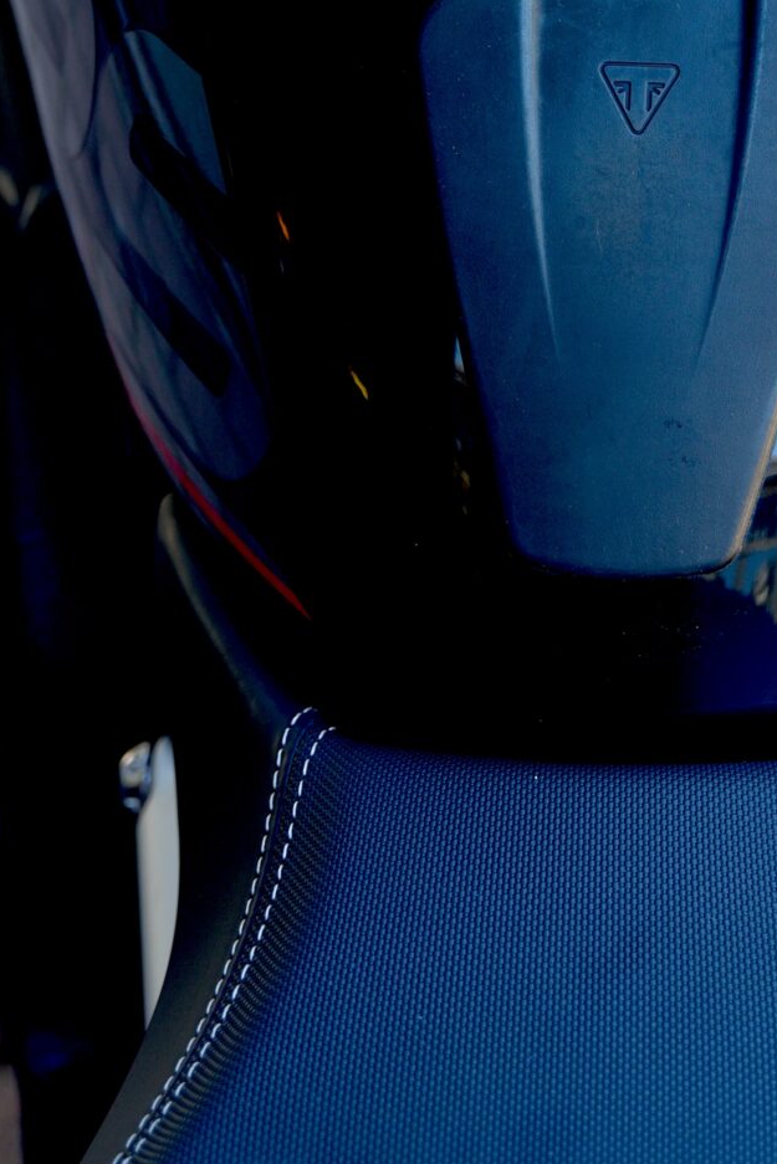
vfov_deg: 16.2
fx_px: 3980
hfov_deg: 11.1
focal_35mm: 123
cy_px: -61
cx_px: 699
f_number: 3.5
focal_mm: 45
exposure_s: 1/60
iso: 100
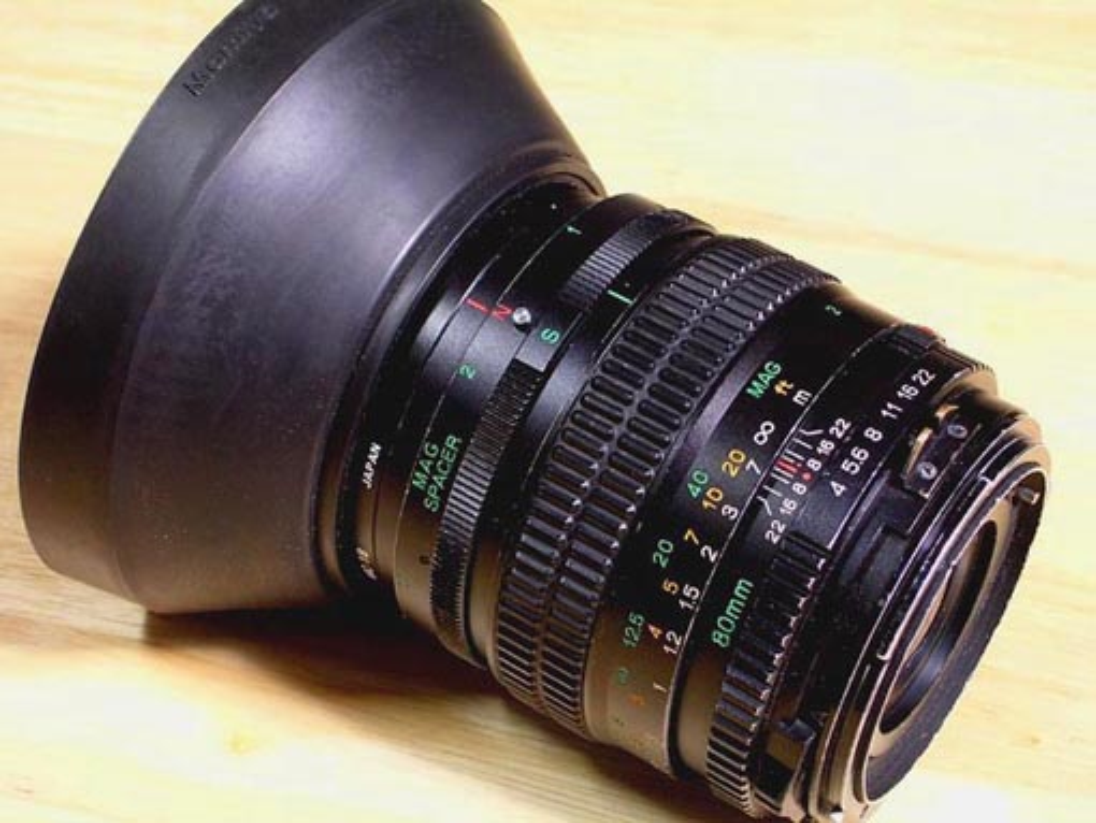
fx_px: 2724
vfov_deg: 17.2
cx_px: 548
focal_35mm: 86
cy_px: 412
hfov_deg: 22.7
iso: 274
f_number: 4.1
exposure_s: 1/3.3
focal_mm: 13
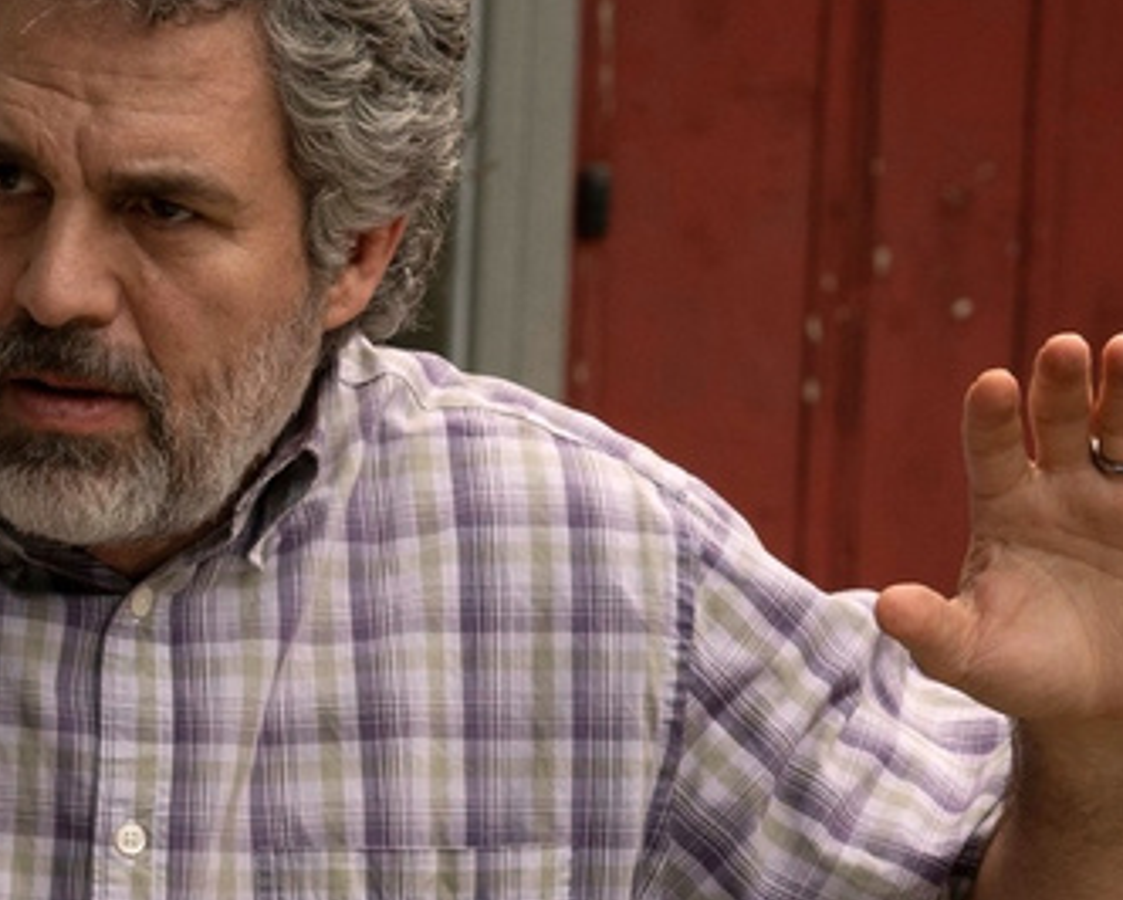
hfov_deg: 5.2
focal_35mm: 370
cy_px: 623
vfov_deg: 4.2
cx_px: -51
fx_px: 12305
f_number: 11
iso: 800
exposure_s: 1/250
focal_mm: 128
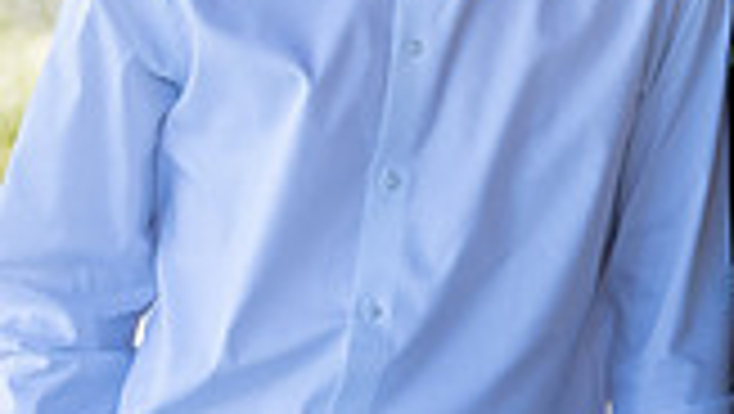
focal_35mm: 372
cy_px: 83
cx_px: 441
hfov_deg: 5.8
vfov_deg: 3.3
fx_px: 7246
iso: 160
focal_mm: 100
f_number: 2.8
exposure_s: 1/320
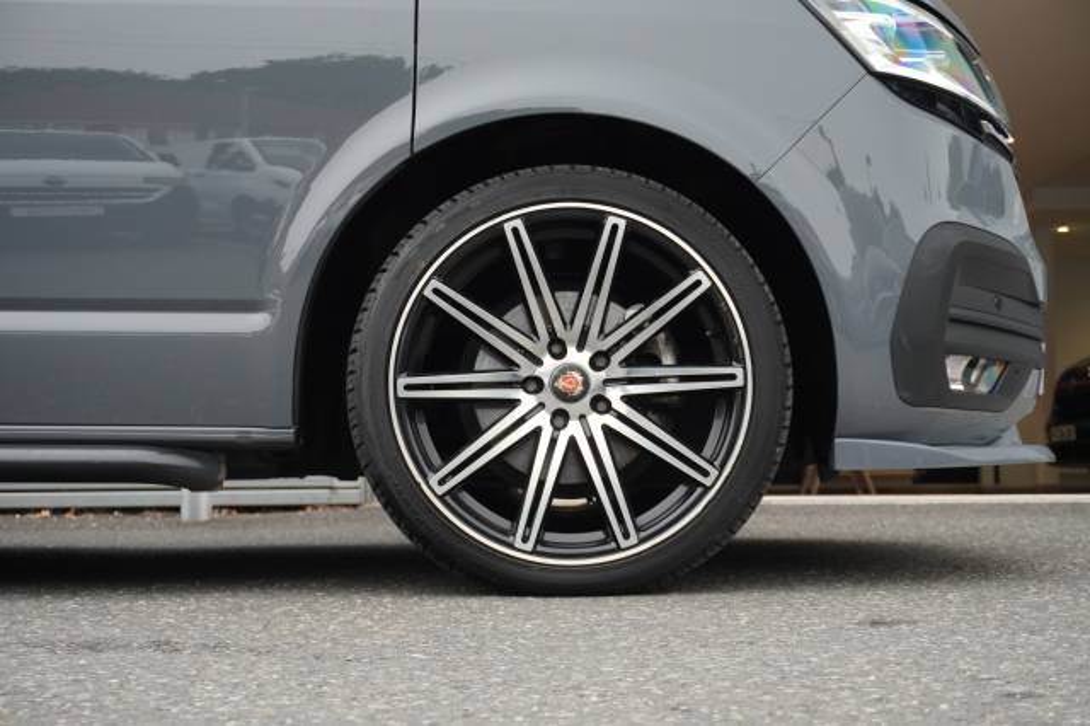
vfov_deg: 25.0
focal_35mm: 54
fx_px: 1634
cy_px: 363
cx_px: 545
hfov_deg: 36.9
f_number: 5.6
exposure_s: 1/160
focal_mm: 36
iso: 640
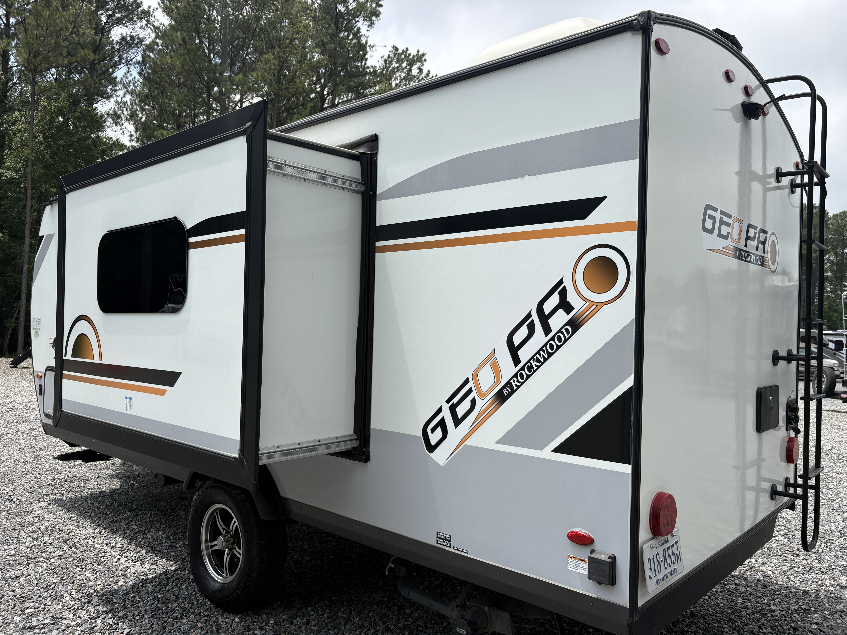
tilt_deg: +1.1
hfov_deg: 67.3
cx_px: 424
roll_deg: -1.1
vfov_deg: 53.1
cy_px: 318
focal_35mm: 26
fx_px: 636
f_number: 1.6
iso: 50
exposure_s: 1/3448
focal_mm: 5.96
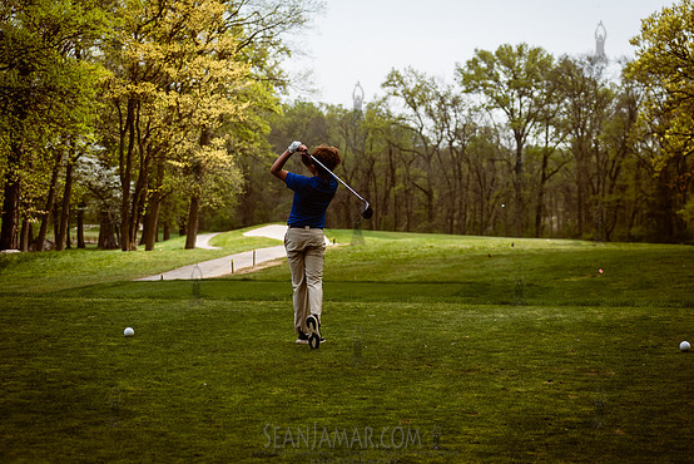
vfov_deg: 15.2
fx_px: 1736
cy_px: 224
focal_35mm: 90
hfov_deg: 22.6
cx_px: 357
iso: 400
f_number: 3.5
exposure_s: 1/2000
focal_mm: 86
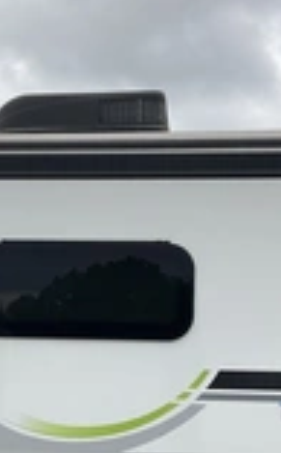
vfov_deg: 25.9
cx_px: 43
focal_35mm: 79
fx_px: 972
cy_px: 331
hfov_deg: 16.3
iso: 25
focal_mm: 3
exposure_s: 1/1221
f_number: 1.8
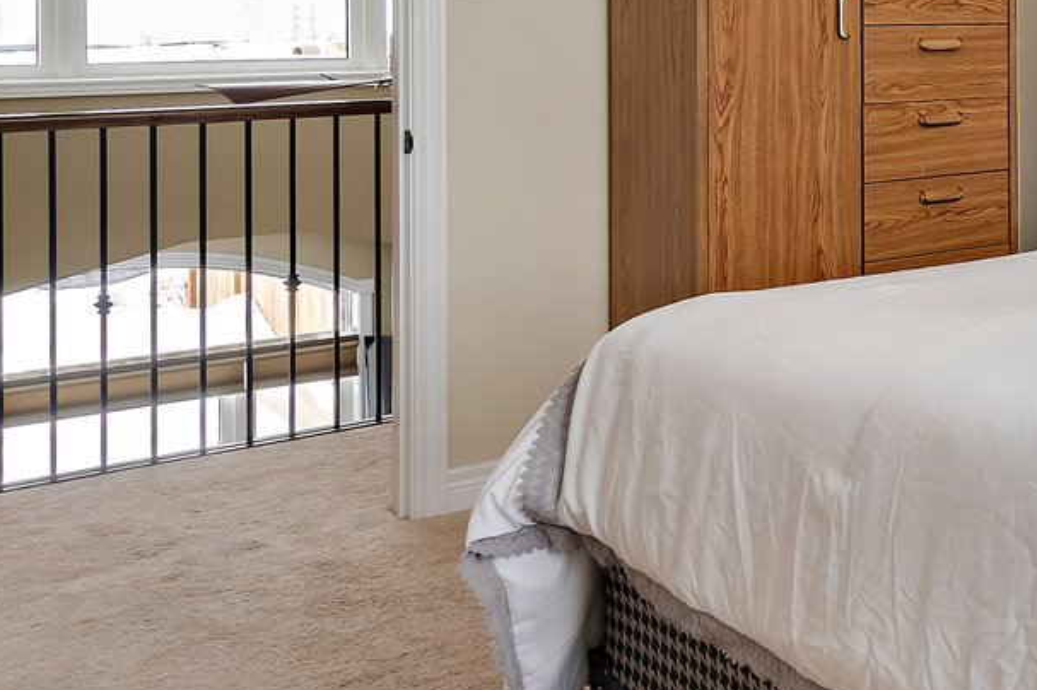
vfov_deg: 24.1
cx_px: 1438
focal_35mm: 54
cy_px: 35
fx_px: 1555
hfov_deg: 28.3
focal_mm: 16
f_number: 8
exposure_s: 1/25
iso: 640
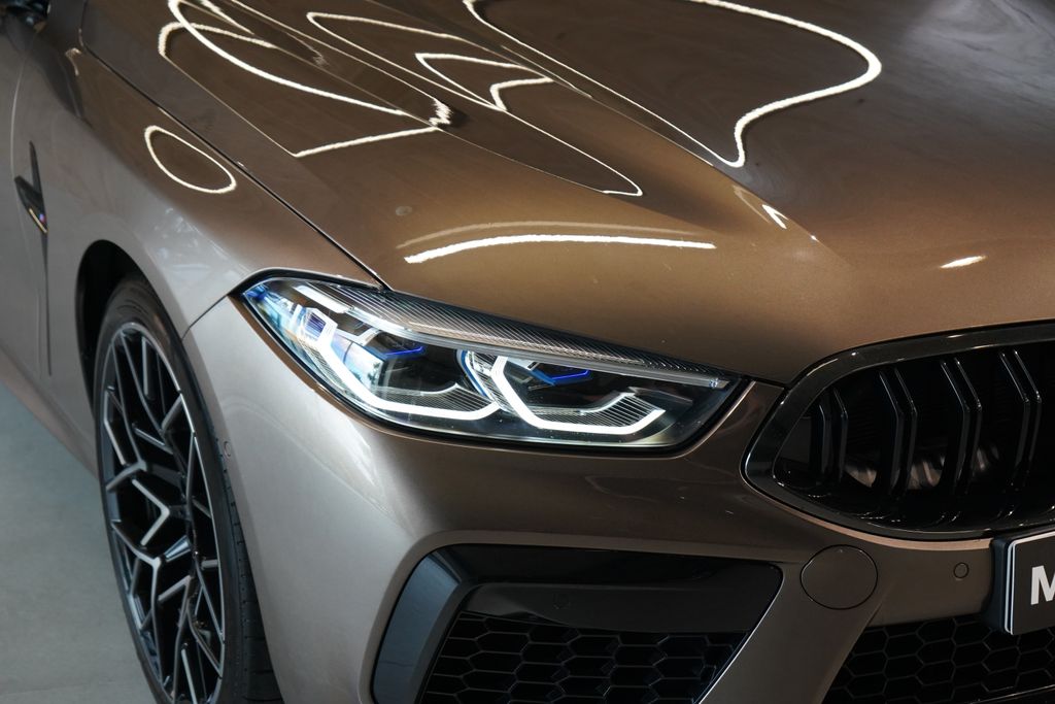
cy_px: 352
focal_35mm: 70
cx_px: 528
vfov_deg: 19.5
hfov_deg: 28.8
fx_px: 2052
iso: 2500
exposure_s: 1/160
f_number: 5.6
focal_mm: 70
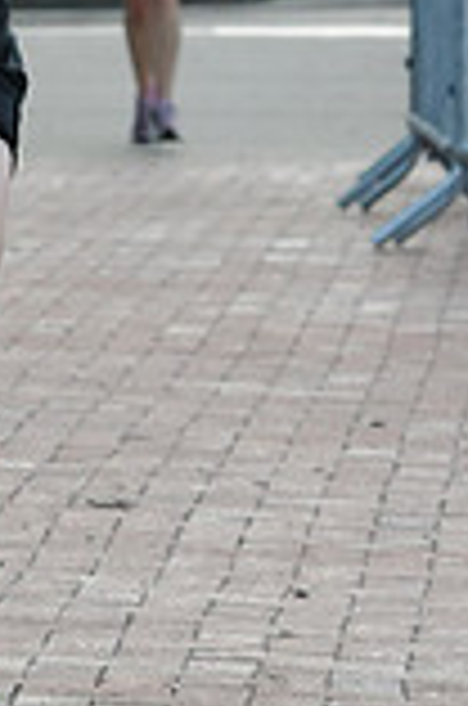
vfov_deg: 4.4
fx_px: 9202
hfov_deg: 2.9
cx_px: -101
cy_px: 108
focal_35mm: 470
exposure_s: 1/800
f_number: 5.6
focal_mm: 85
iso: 800
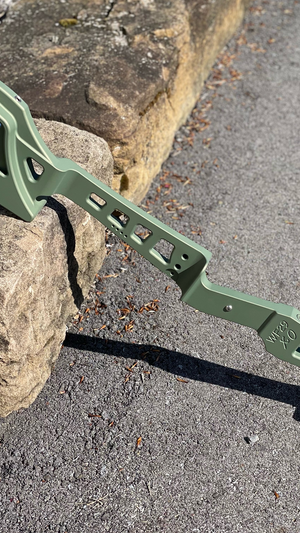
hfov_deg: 15.8
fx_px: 1075
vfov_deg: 27.9
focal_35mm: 76
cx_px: 221
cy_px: 266
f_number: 2
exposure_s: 1/1546
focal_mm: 6
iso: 32
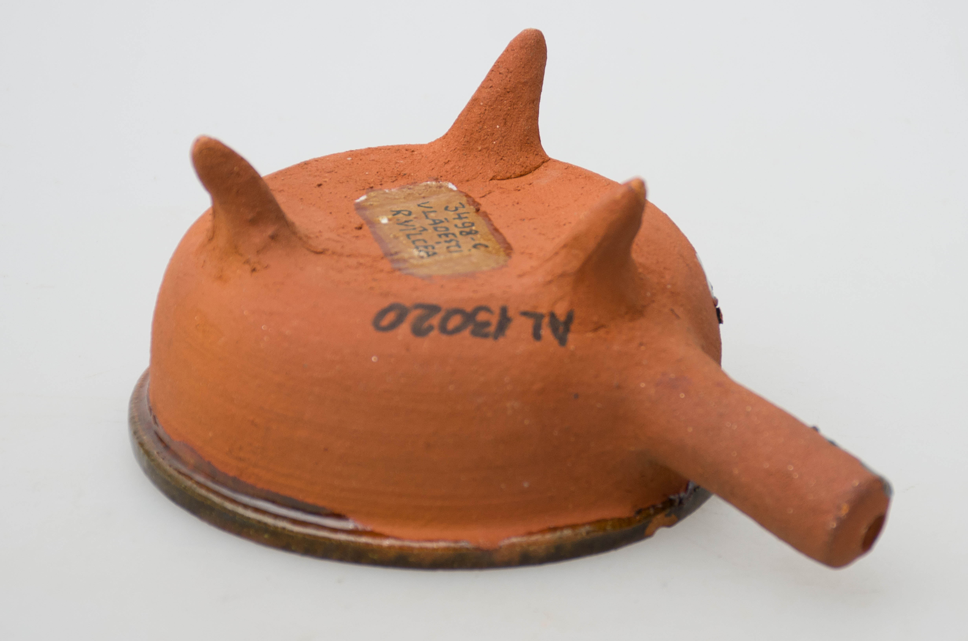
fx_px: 3019
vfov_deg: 12.1
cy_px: 320
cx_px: 484
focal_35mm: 112
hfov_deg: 18.2
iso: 160
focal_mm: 75
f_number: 6.3
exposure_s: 1/125
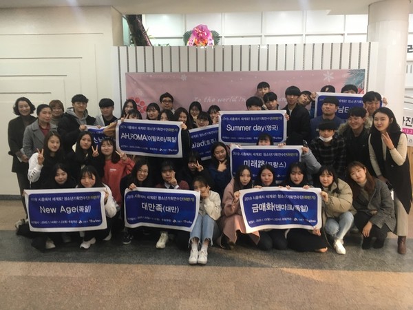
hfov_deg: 61.7
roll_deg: +0.8
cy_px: 155
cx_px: 206
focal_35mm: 29
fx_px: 346
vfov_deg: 48.2
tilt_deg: -7.1
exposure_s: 1/30
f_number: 2.2
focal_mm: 4.15
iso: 80
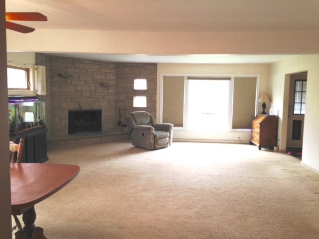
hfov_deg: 55.4
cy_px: 120
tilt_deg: -6.3
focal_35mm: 33
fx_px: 304
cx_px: 160
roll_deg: -1.3
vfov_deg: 42.9
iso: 50
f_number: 2.4
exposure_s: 1/24
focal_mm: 4.12
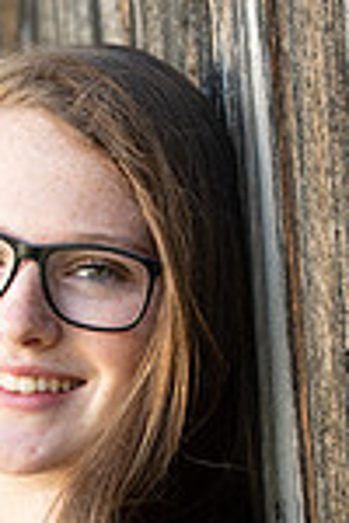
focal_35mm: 225
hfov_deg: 6.1
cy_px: 502
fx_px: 3272
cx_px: 66
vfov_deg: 9.1
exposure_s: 1/200
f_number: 5.6
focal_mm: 75
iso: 400
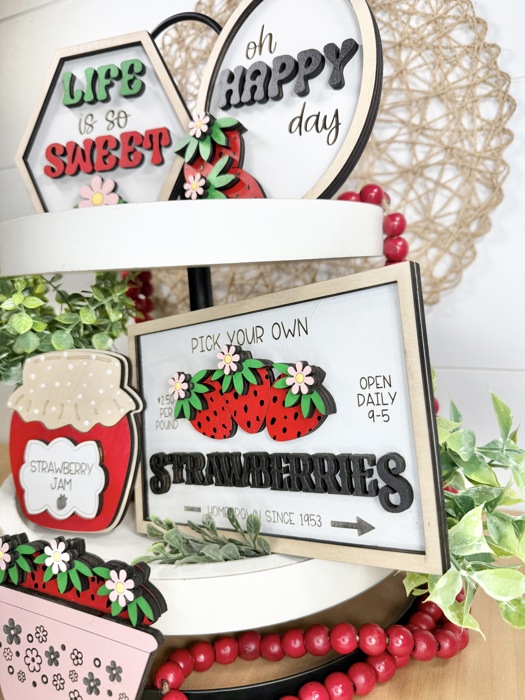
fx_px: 485
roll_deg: +3.2
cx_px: 262
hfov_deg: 56.8
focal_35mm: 24
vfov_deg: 71.6
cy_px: 350
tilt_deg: -7.9
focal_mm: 6.76
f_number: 1.78
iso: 64
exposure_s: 1/254
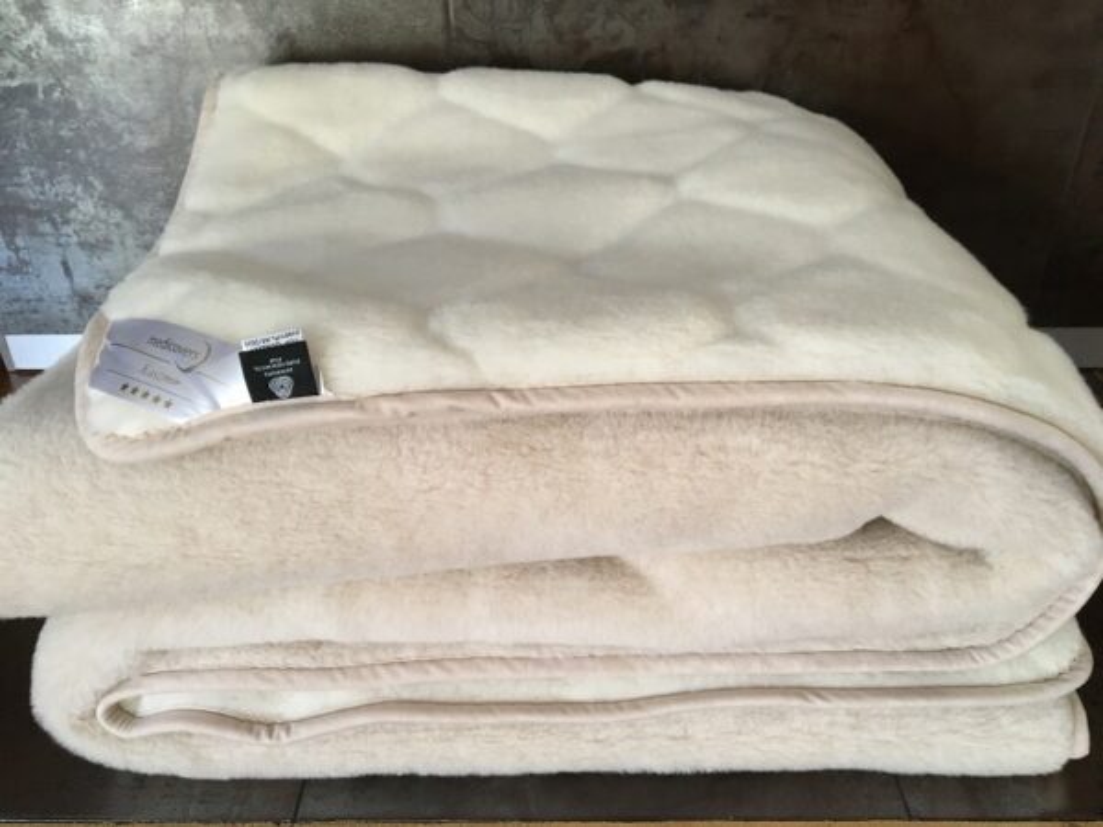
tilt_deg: -32.2
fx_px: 924
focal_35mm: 29
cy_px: 414
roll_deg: +2.3
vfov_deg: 48.2
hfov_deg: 61.7
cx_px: 552
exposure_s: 1/33
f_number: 2.2
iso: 125
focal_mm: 4.15
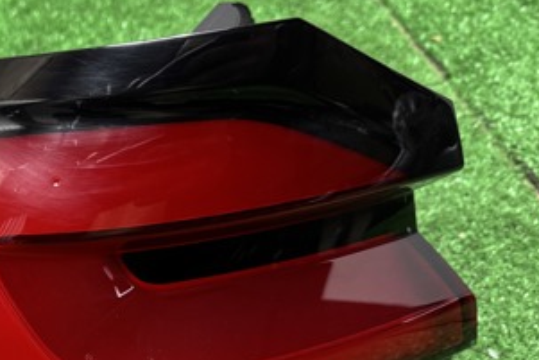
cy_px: 278
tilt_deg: -46.4
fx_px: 794
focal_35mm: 53
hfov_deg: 34.5
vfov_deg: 25.2
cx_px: 13
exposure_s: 1/50
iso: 200
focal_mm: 6.76
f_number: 1.78
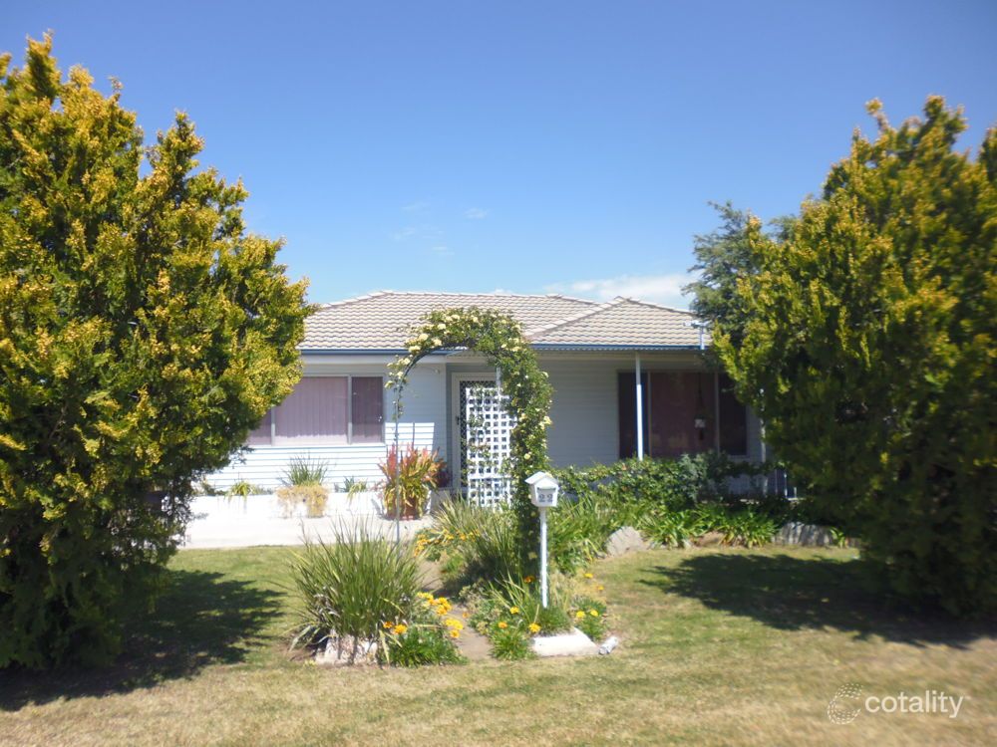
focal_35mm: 24
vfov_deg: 56.8
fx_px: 691
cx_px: 498
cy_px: 374
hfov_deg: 71.6
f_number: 9
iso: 100
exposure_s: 1/100
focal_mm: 4.3
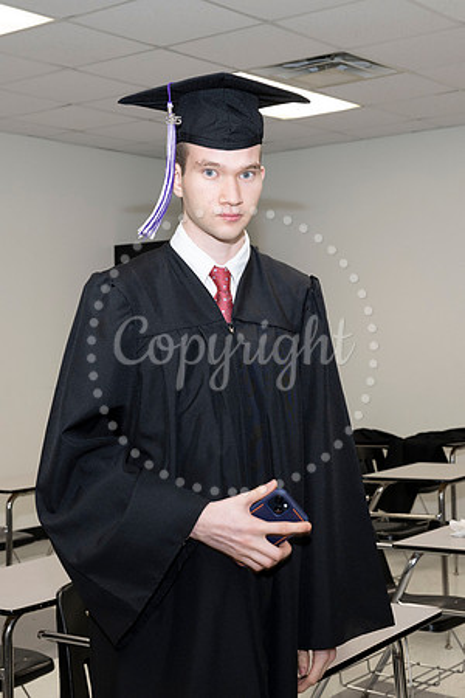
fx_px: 1017
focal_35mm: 53
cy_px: 349
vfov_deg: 37.9
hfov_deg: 25.8
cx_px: 232
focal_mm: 35
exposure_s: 1/80
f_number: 5.6
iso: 800
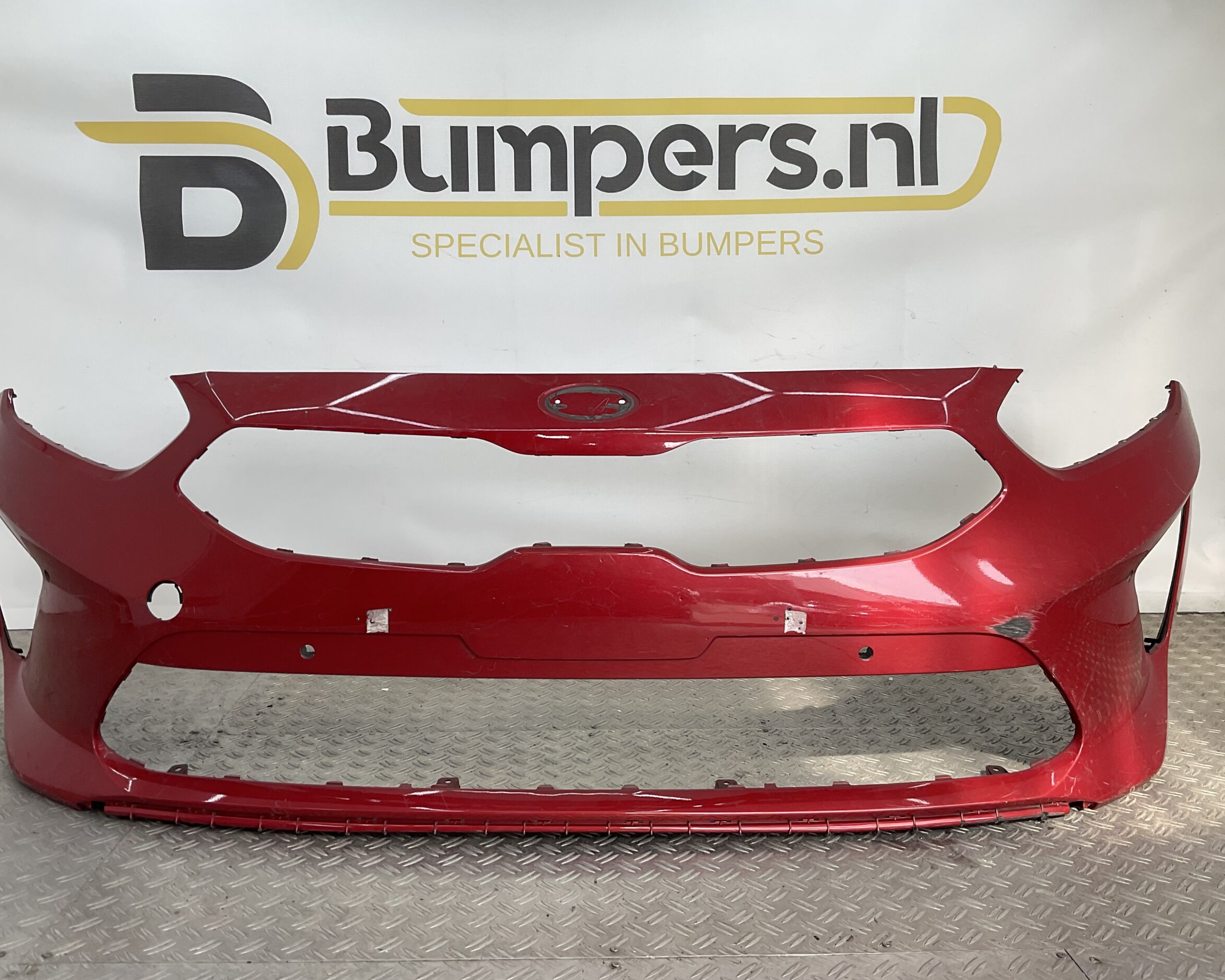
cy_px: 489
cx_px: 590
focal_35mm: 31
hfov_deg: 57.2
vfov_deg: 47.1
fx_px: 1124
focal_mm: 3
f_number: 1.8
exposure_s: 1/237
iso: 16
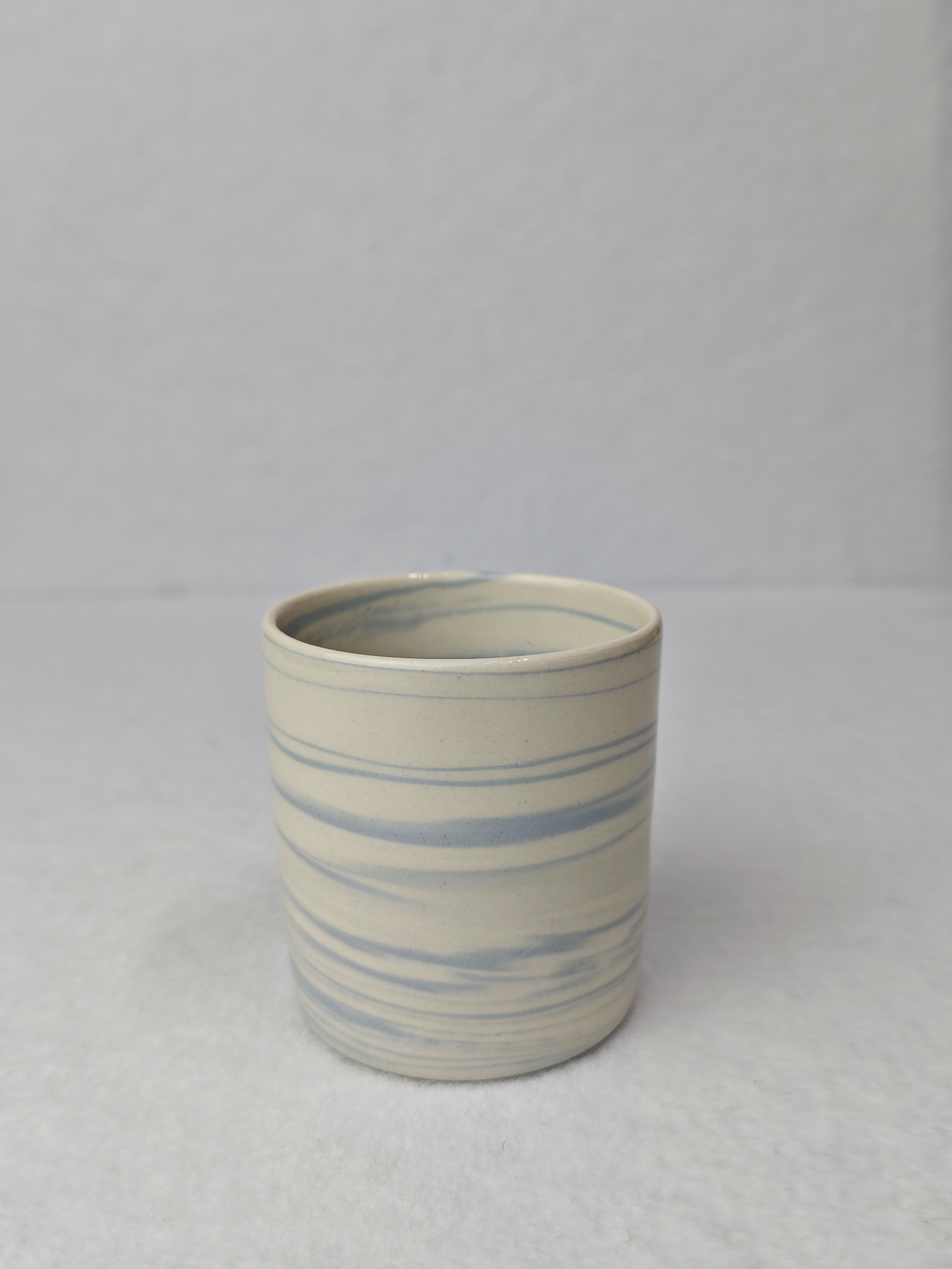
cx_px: 476
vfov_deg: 58.4
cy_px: 634
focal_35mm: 31
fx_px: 1137
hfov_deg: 45.4
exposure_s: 1/120
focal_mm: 6.55
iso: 64
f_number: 1.6
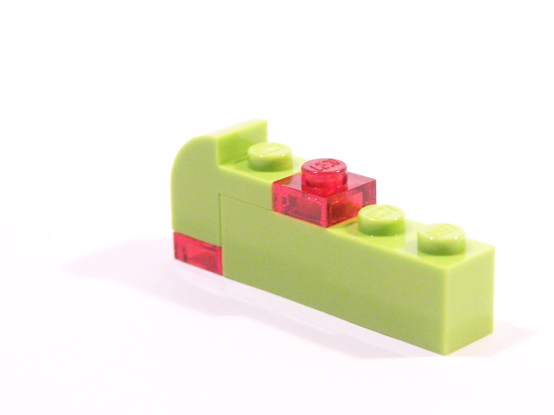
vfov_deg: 12.3
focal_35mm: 120
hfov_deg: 16.4
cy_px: 217
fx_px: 1920
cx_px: 339
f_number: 3.6
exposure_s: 1/30
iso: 400
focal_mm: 15.6
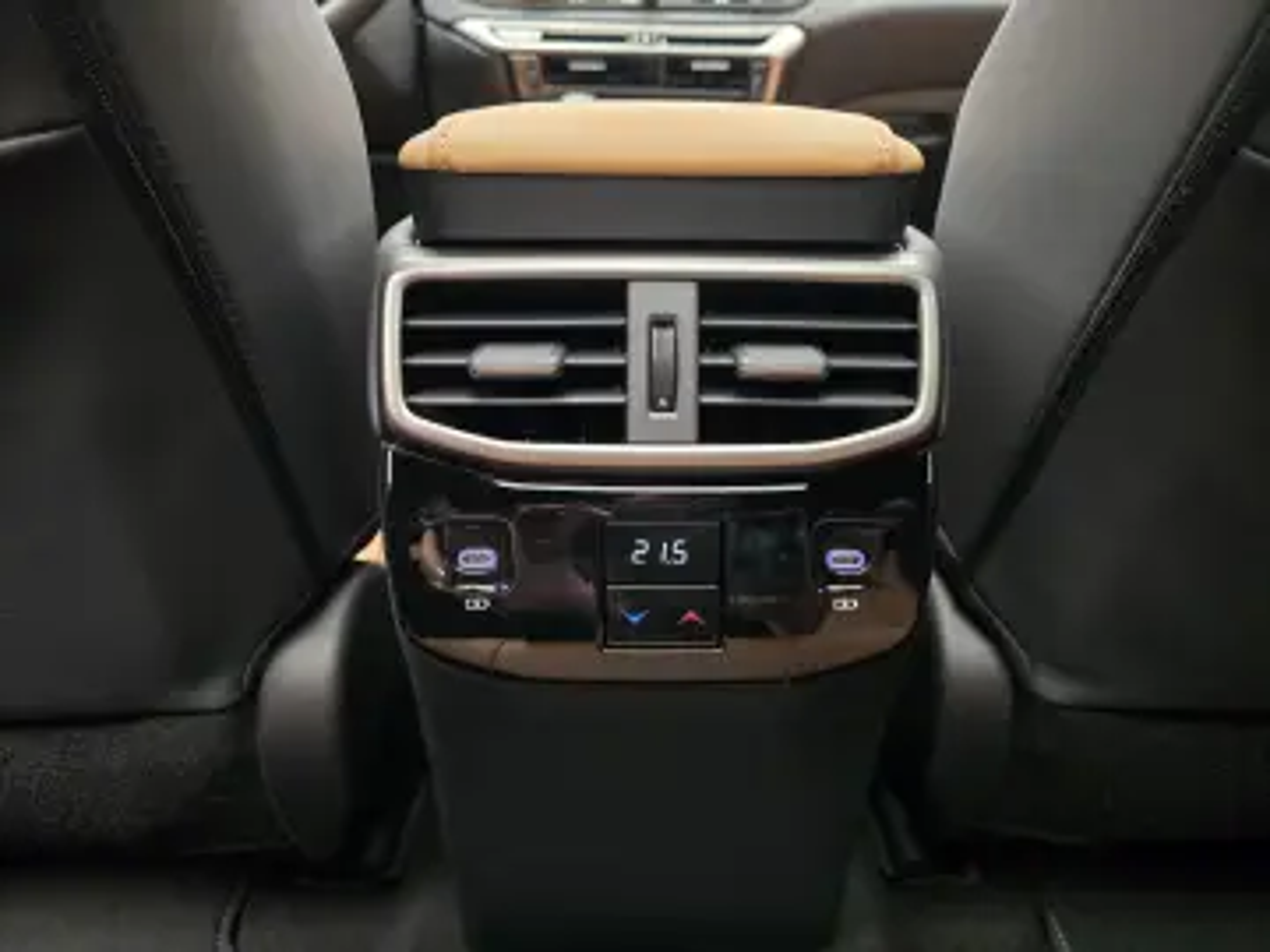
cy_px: 476
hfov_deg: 73.9
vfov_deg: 58.9
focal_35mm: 23
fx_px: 844
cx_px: 635
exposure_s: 1/40.1
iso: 1600
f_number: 1.7
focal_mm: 6.3
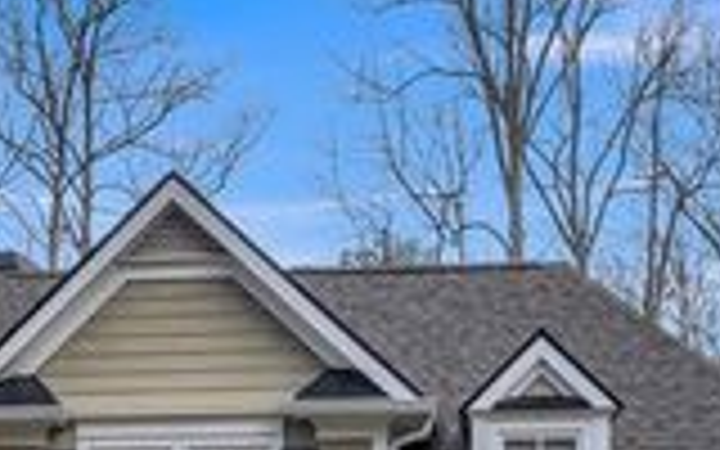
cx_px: 288
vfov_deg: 16.9
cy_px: 673
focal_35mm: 70
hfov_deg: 29.3
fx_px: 1374
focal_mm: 8.38
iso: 100
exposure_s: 1/25
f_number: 2.8
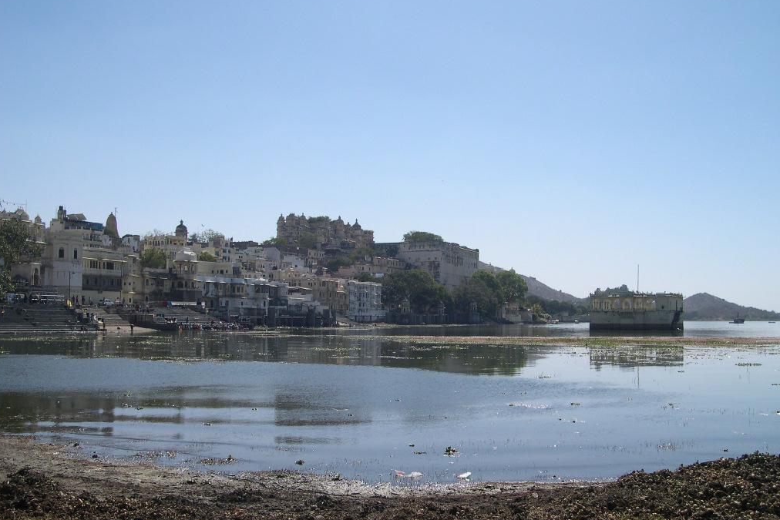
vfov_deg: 33.4
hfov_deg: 48.5
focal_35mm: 40
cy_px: 260
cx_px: 386
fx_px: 867
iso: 100
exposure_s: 1/334
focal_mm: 8
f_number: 7.6
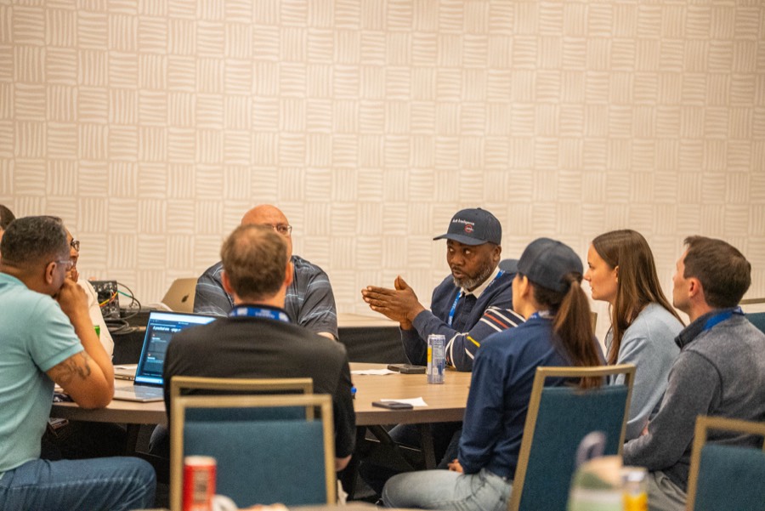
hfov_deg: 16.3
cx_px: 382
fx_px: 2679
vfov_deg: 10.9
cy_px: 256
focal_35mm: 126
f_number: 2.8
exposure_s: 1/200
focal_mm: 126
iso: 10000
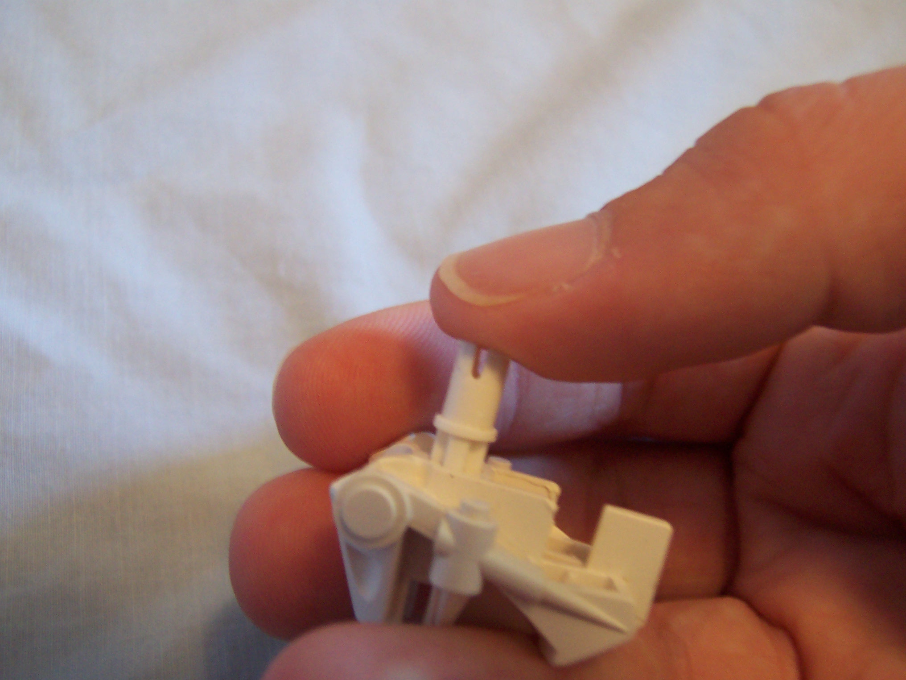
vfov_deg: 39.7
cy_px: 340
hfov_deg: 51.4
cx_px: 453
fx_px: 942
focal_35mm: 36
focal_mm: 5.6
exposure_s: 1/15
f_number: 2.8
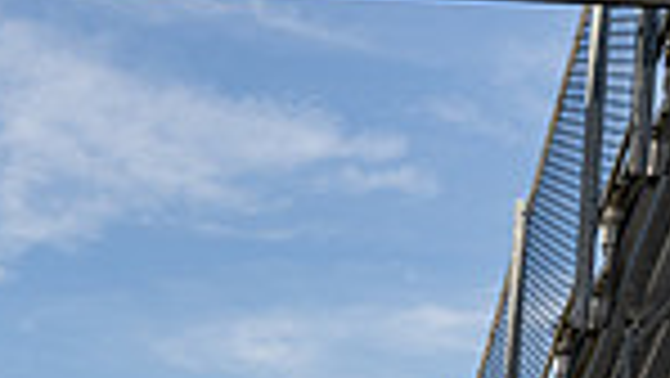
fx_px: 1458
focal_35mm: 82
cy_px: 954
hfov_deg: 25.7
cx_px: 211
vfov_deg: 11.6
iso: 160
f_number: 8
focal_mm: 26
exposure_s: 1/250
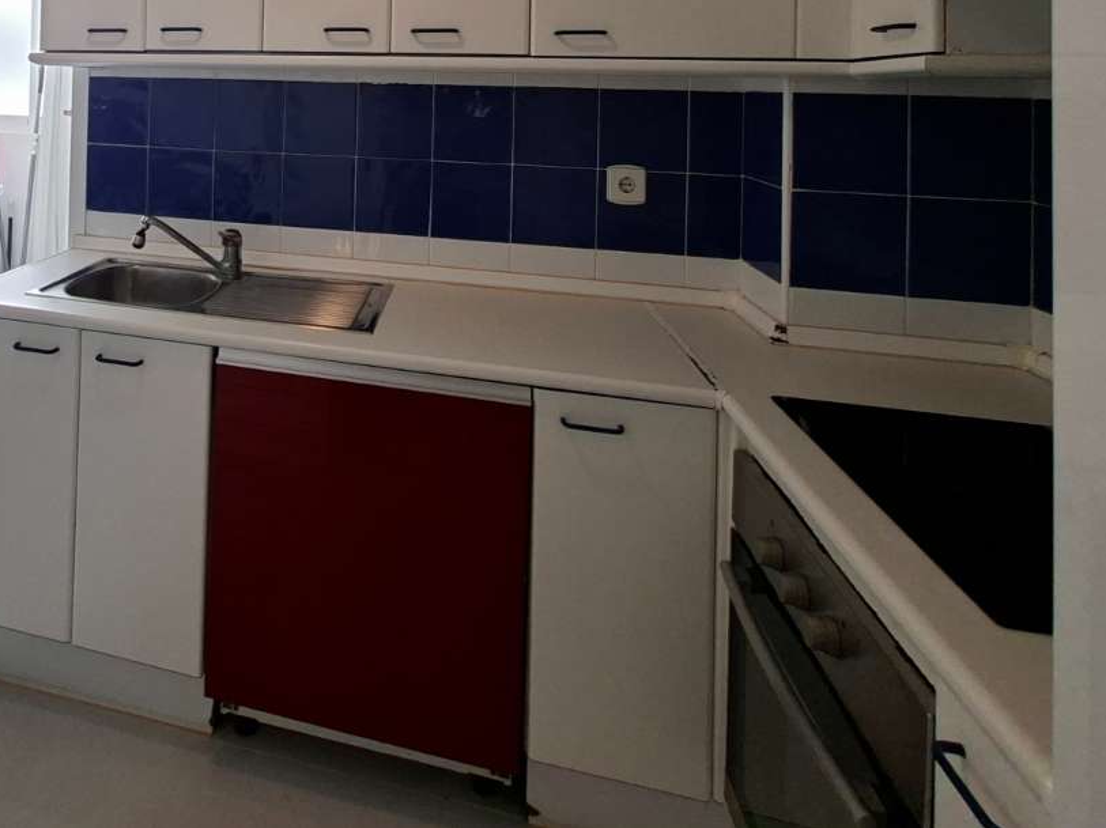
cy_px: 66
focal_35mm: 24
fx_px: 766
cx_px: 242
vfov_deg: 49.8
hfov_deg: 66.0
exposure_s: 1/40
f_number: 2.2
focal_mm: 1.74
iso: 64
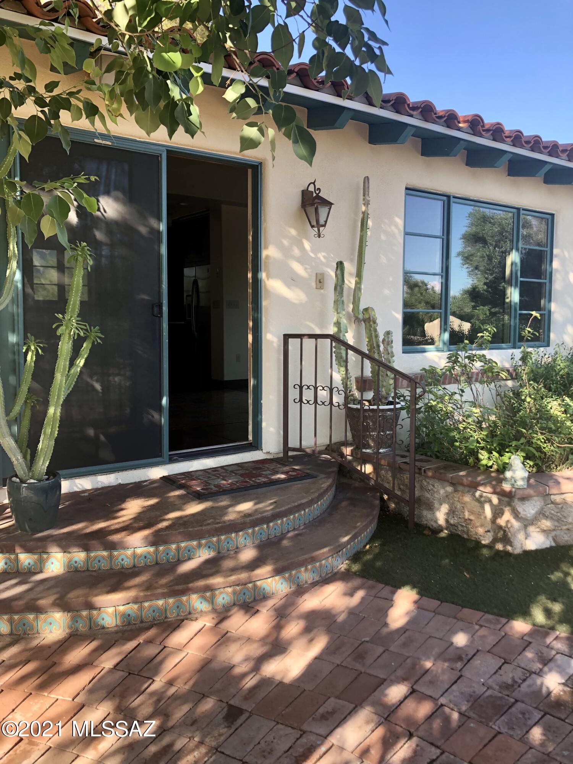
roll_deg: +0.2
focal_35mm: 28
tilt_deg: -6.0
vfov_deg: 63.4
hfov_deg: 49.7
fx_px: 618
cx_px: 286
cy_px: 382
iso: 20
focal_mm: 3.99
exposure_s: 1/162
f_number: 1.8
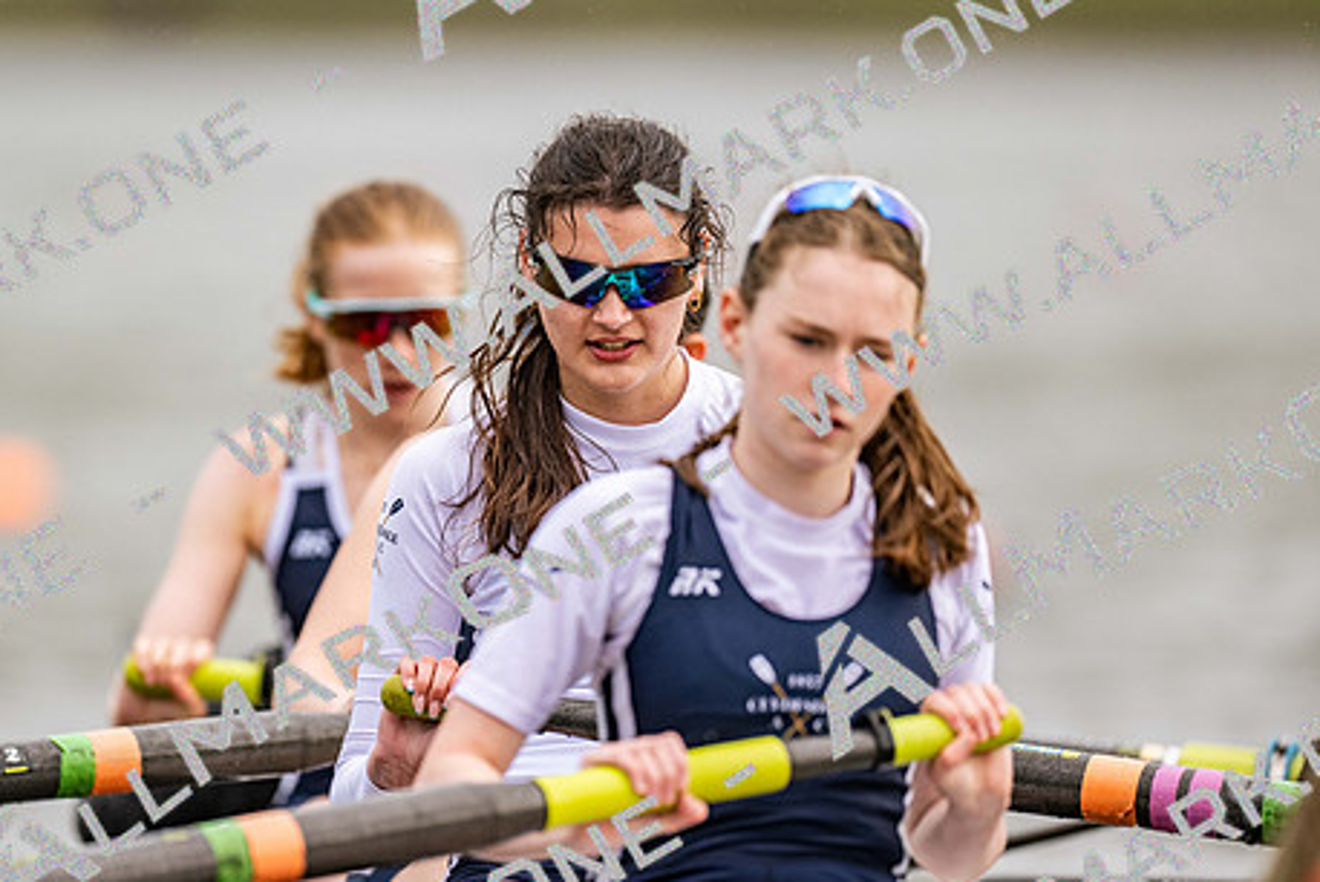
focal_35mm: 760
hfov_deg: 2.7
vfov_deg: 1.8
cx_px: 571
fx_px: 27883
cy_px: 486
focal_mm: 600
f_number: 4
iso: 640
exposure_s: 1/2500
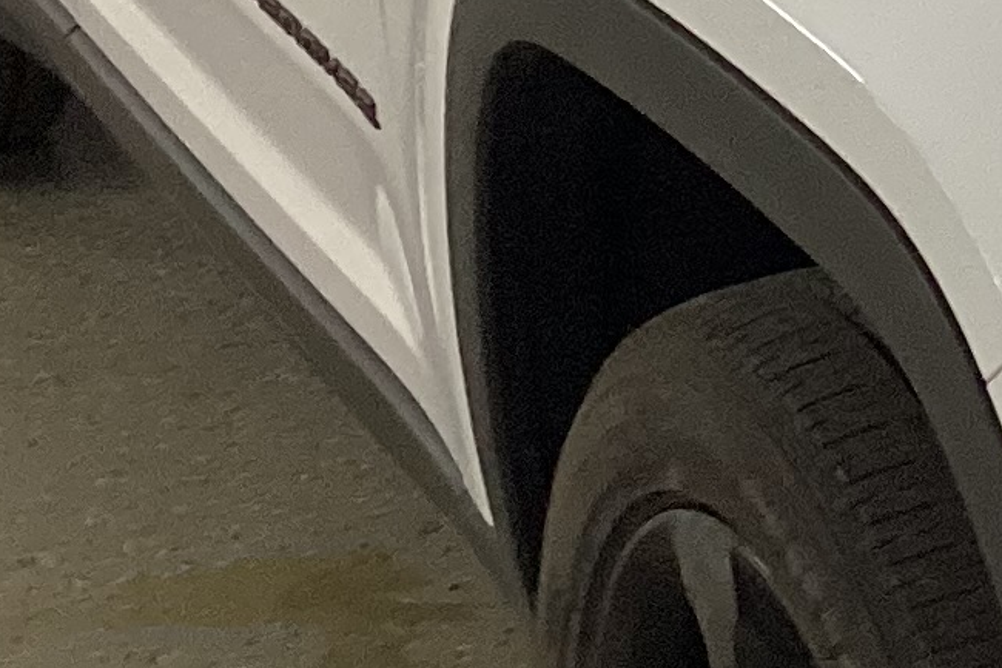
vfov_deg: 8.4
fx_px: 4508
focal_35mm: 162
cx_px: 1731
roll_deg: -0.5
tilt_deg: -17.8
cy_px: -22
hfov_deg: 11.8
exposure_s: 1/50
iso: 125
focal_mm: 3.3
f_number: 2.4
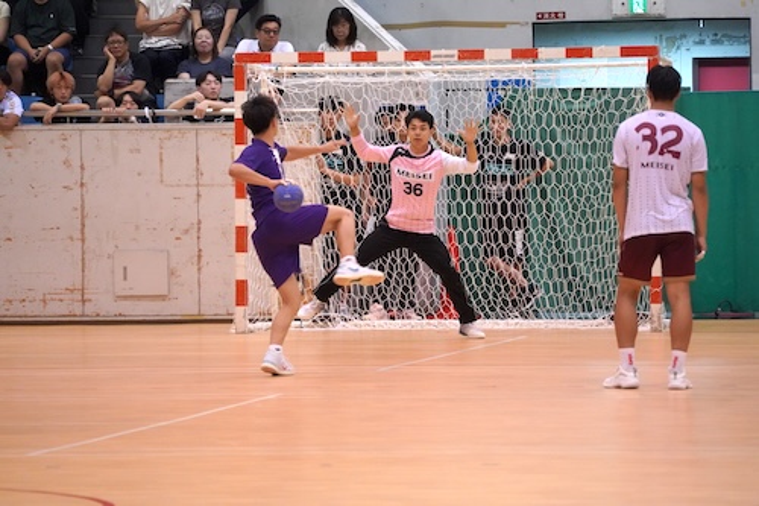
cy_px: 253
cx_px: 380
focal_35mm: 278
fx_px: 5859
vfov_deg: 4.9
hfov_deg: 7.4
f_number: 5.6
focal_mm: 278
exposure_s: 1/320
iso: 10000
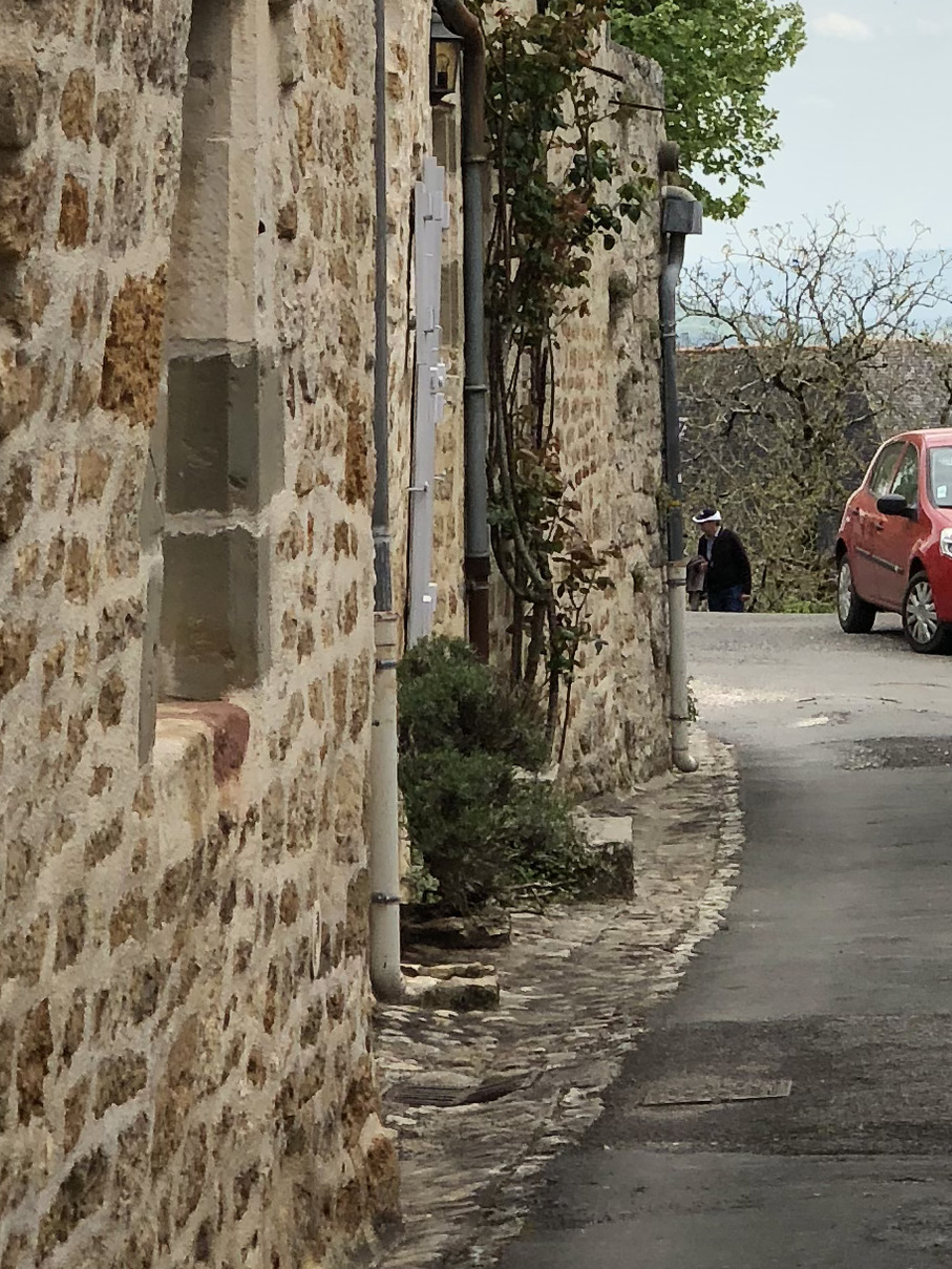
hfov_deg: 8.6
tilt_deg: +1.6
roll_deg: +1.1
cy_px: 176
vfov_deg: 11.4
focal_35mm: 172
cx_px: 693
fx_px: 6306
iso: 16
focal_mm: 6
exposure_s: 1/727
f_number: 2.4
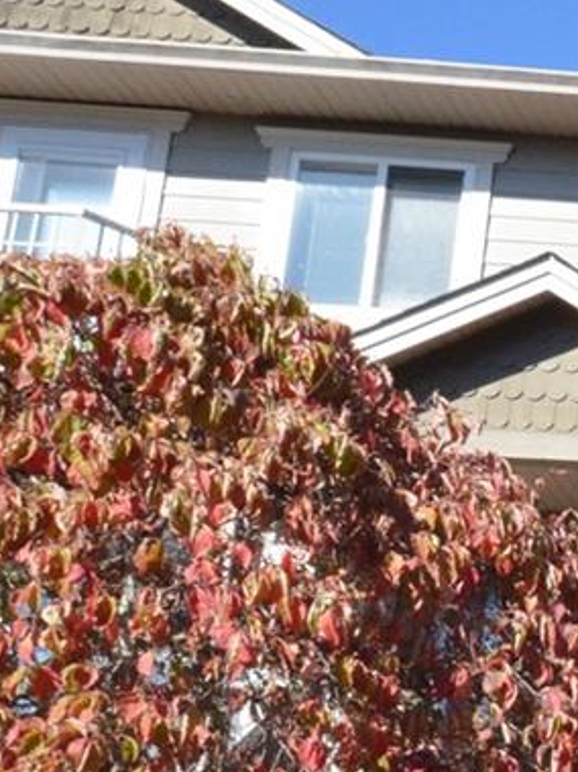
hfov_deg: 13.8
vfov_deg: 23.9
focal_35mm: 79
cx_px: 1351
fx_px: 1760
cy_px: 720
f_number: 14
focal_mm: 13
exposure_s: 1/640
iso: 2000
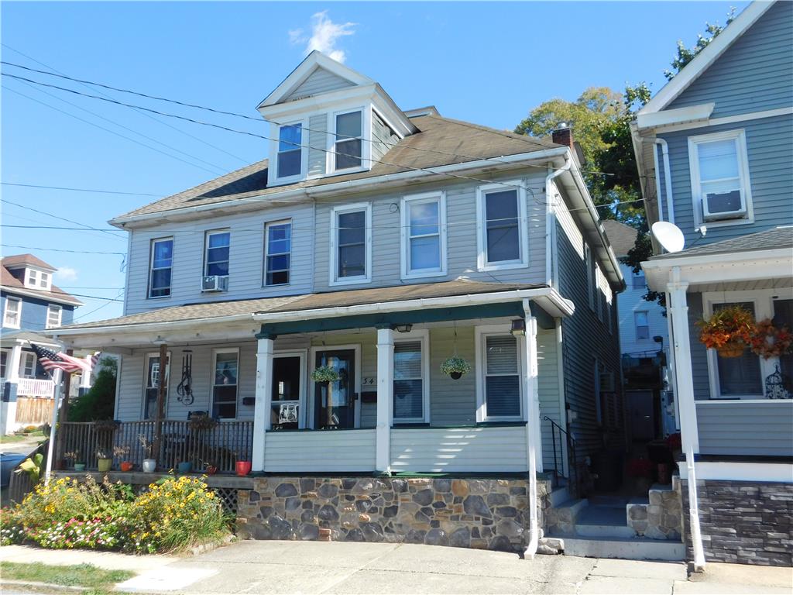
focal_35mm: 30
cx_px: 396
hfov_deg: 60.0
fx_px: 687
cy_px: 298
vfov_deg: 46.8
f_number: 3.2
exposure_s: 1/800
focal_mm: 5.3
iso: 125
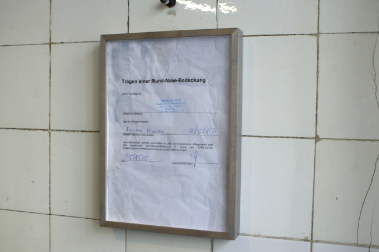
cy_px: 126
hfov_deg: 46.4
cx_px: 190
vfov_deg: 31.8
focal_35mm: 42
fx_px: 442
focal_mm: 28
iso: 200
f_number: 5
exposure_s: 1/60
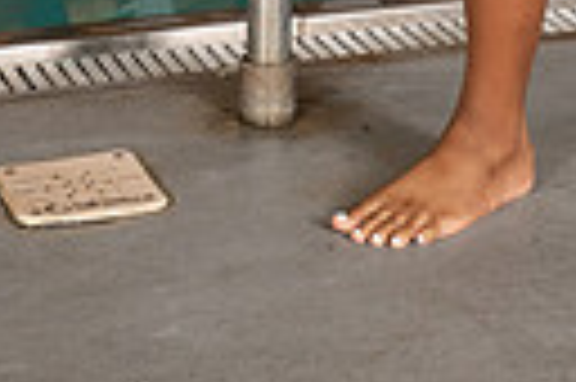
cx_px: 432
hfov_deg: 11.2
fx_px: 2924
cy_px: -607
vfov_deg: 7.0
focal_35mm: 183
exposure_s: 1/250
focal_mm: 52
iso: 800
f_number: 7.1
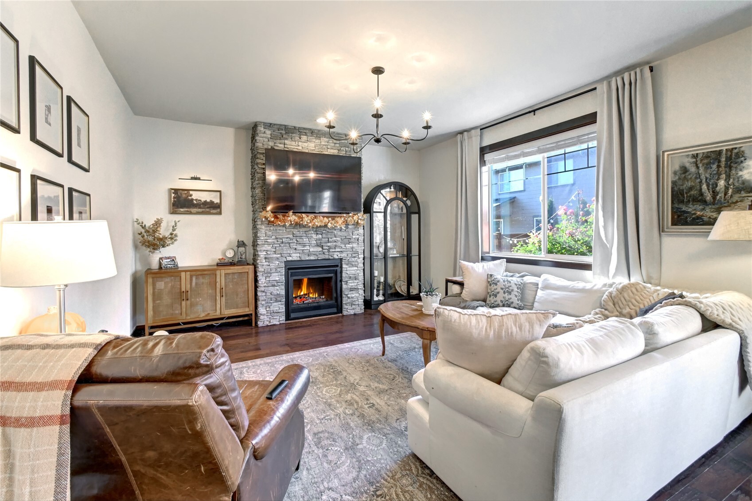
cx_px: 376
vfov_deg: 77.3
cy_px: 250
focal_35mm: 15
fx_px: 313
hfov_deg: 100.4
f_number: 11
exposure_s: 1/4
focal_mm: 10
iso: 3200
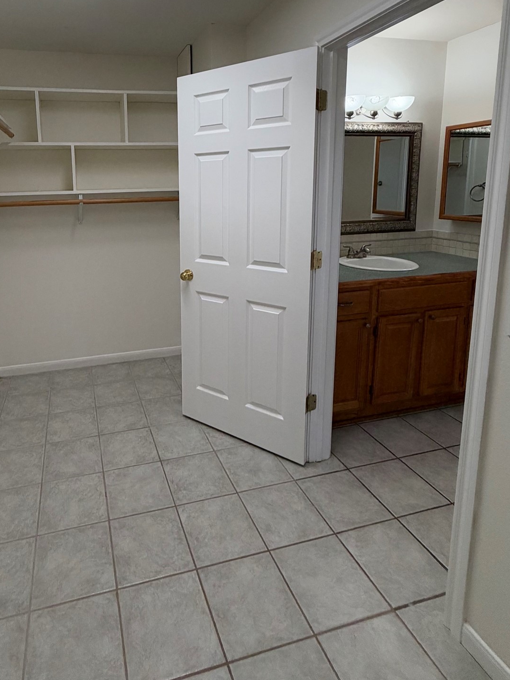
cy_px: 245
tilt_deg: -7.5
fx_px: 393
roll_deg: +2.3
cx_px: 163
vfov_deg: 79.9
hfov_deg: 64.0
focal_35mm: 20
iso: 250
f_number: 2.2
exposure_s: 1/120
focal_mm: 2.22
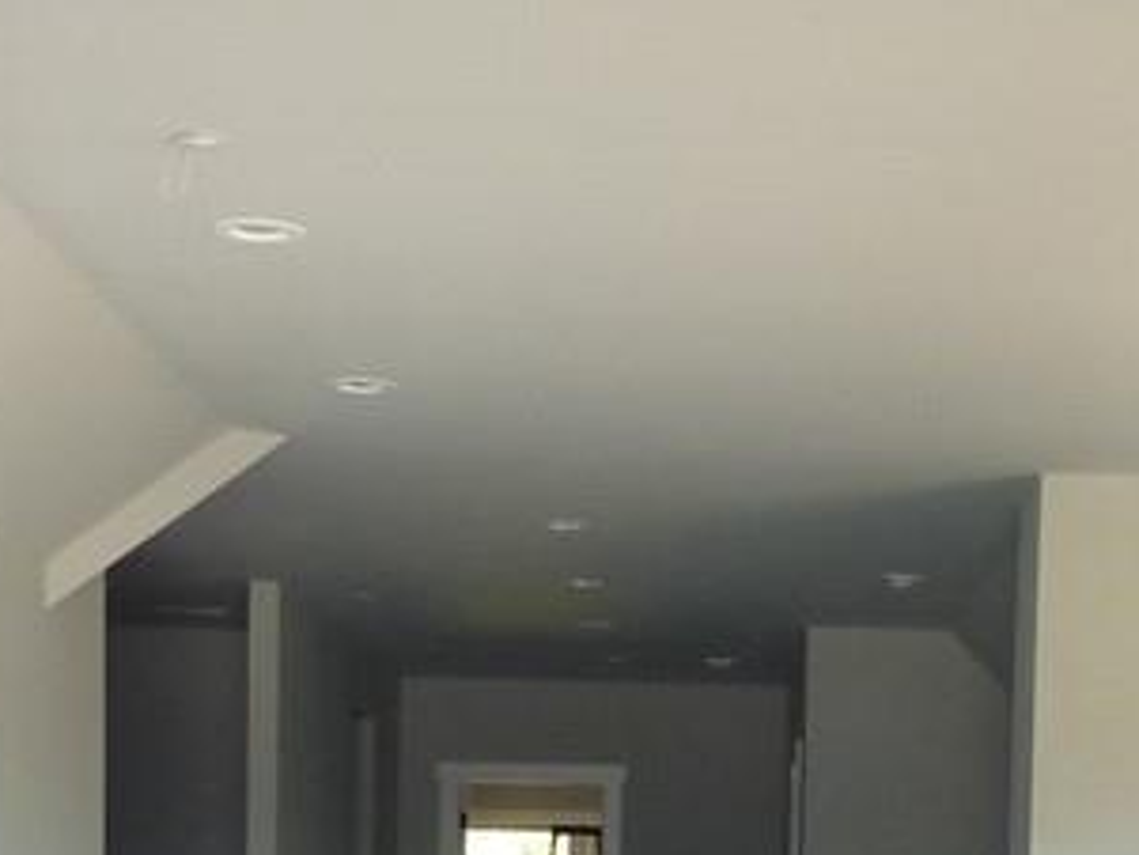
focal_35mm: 85
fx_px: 2798
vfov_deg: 16.3
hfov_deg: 23.0
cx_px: 670
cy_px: 1177
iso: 160
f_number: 3.3
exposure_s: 1/30
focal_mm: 4.1
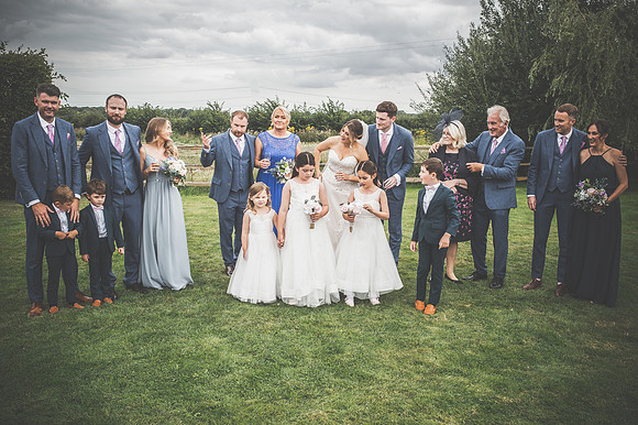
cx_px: 319
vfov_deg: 37.8
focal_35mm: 35
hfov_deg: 54.5
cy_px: 212
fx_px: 620
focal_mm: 35
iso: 200
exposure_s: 1/400
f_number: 5
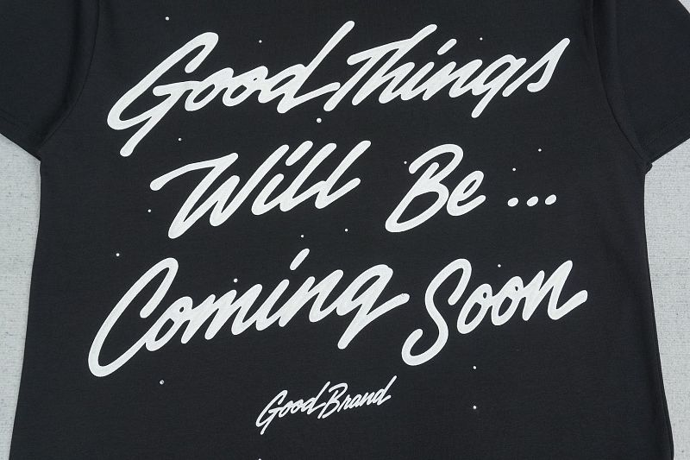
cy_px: 230
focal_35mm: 38
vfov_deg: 35.5
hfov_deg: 51.3
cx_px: 345
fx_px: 719
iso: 1000
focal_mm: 25
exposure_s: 1/160
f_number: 8
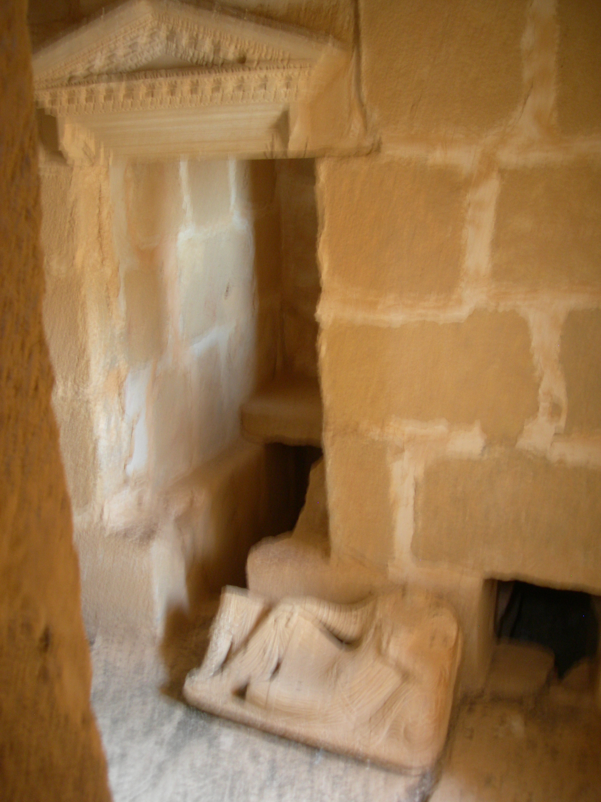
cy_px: 401
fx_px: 880
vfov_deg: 49.0
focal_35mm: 38
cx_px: 300
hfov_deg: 37.7
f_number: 2.8
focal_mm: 7.8
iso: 103
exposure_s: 1/3.9
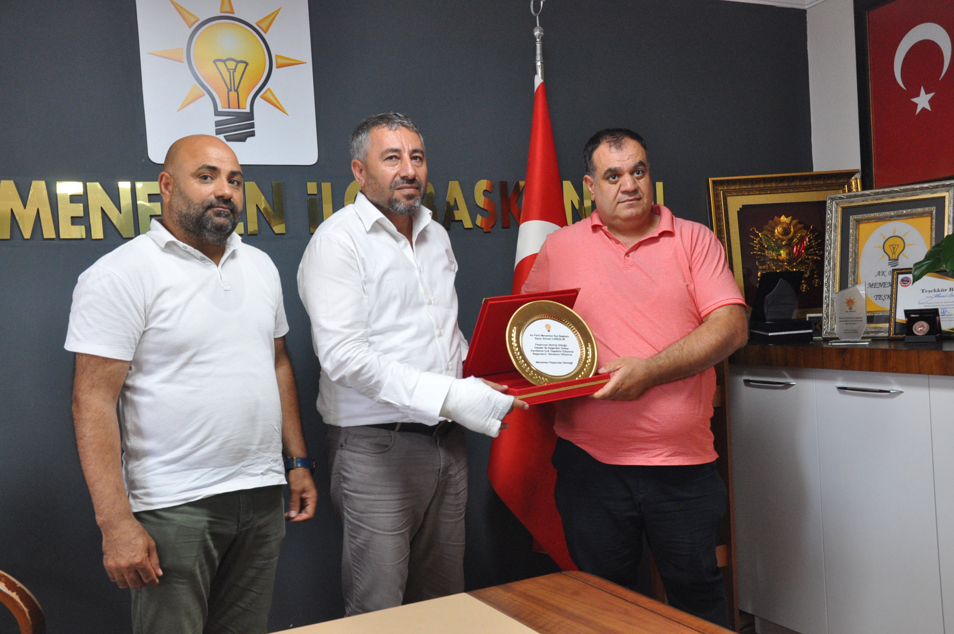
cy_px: 317
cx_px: 477
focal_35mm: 36
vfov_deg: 36.8
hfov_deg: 53.2
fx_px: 953
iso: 1600
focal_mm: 24
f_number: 7.1
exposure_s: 1/50
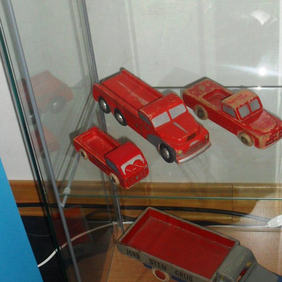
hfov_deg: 24.0
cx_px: 153
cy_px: 145
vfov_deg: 24.0
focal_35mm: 72
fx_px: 664
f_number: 3.9
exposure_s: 1/45
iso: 200
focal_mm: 8.7
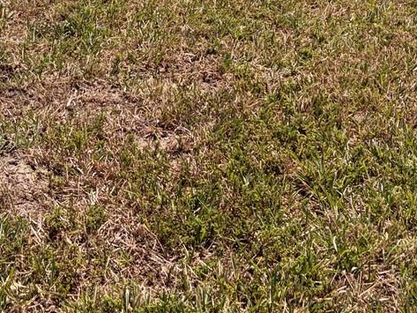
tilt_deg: -7.0
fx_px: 1060
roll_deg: +0.7
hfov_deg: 22.2
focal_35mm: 88
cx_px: 157
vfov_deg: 15.2
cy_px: -188
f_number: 1.6
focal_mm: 5.96
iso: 50
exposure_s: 1/4329
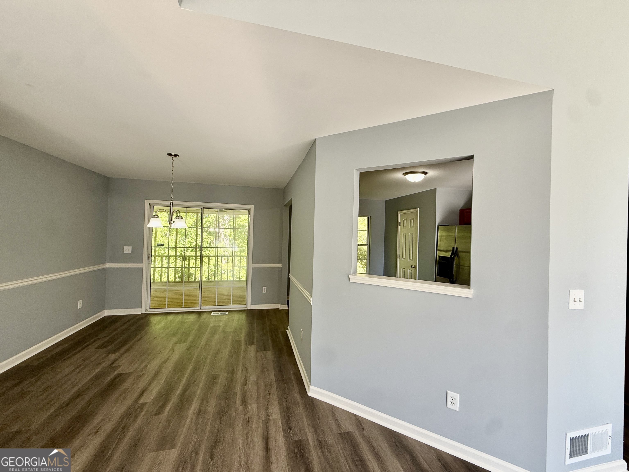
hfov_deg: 102.1
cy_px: 236
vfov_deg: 85.7
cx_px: 314
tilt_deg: +0.0
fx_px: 254
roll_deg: -2.1
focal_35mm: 14
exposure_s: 1/99
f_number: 2.2
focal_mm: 2.22
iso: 64
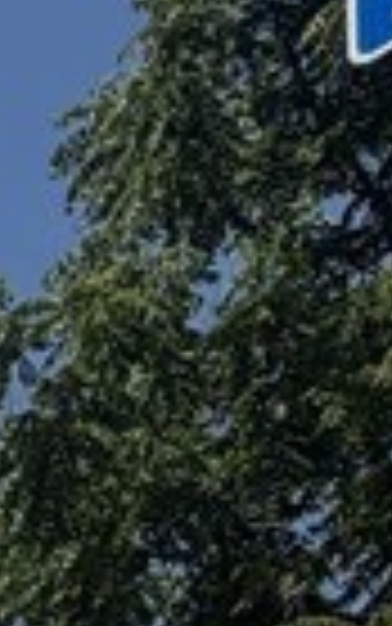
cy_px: 1297
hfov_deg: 8.8
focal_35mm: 109
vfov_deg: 15.0
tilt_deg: +6.0
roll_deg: -2.7
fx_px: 1861
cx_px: -933
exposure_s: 1/1312
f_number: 2.2
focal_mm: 2.22
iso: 20
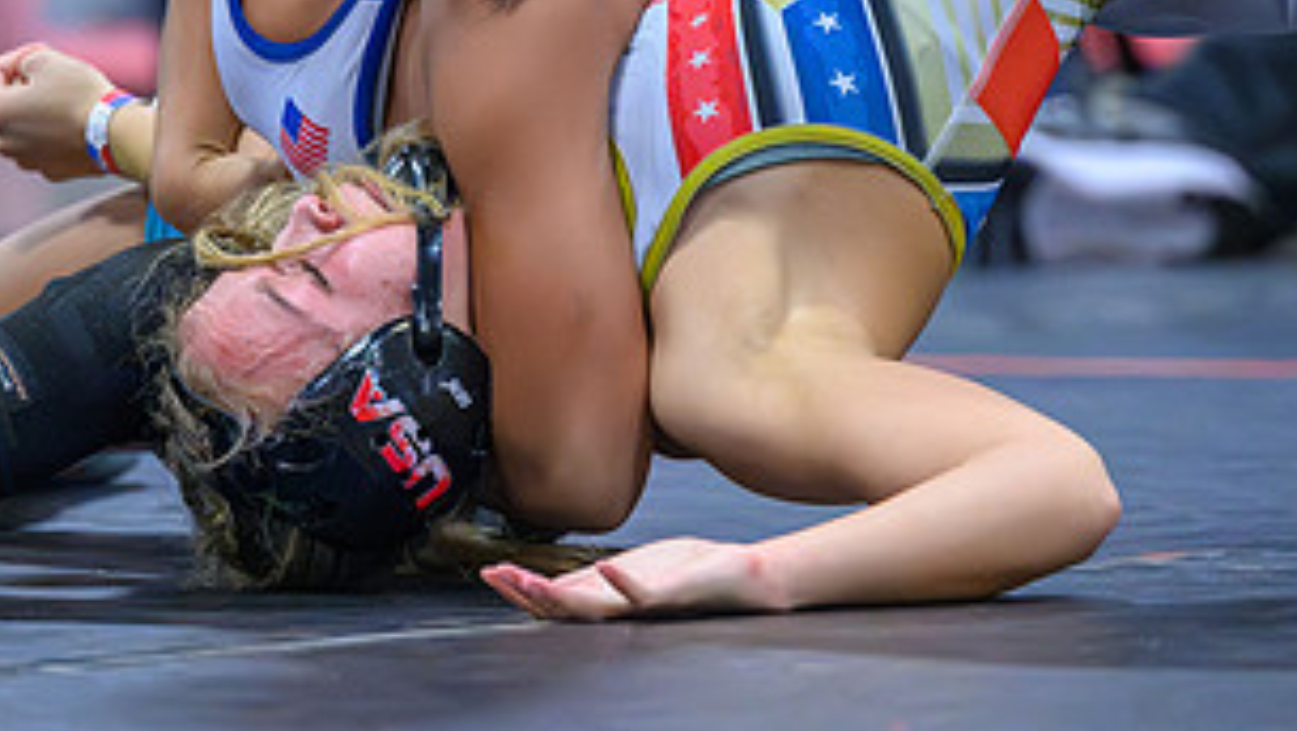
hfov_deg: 4.2
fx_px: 17619
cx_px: 491
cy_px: 224
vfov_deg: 2.4
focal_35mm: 512
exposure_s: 1/800
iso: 20000
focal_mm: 200
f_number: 2.8
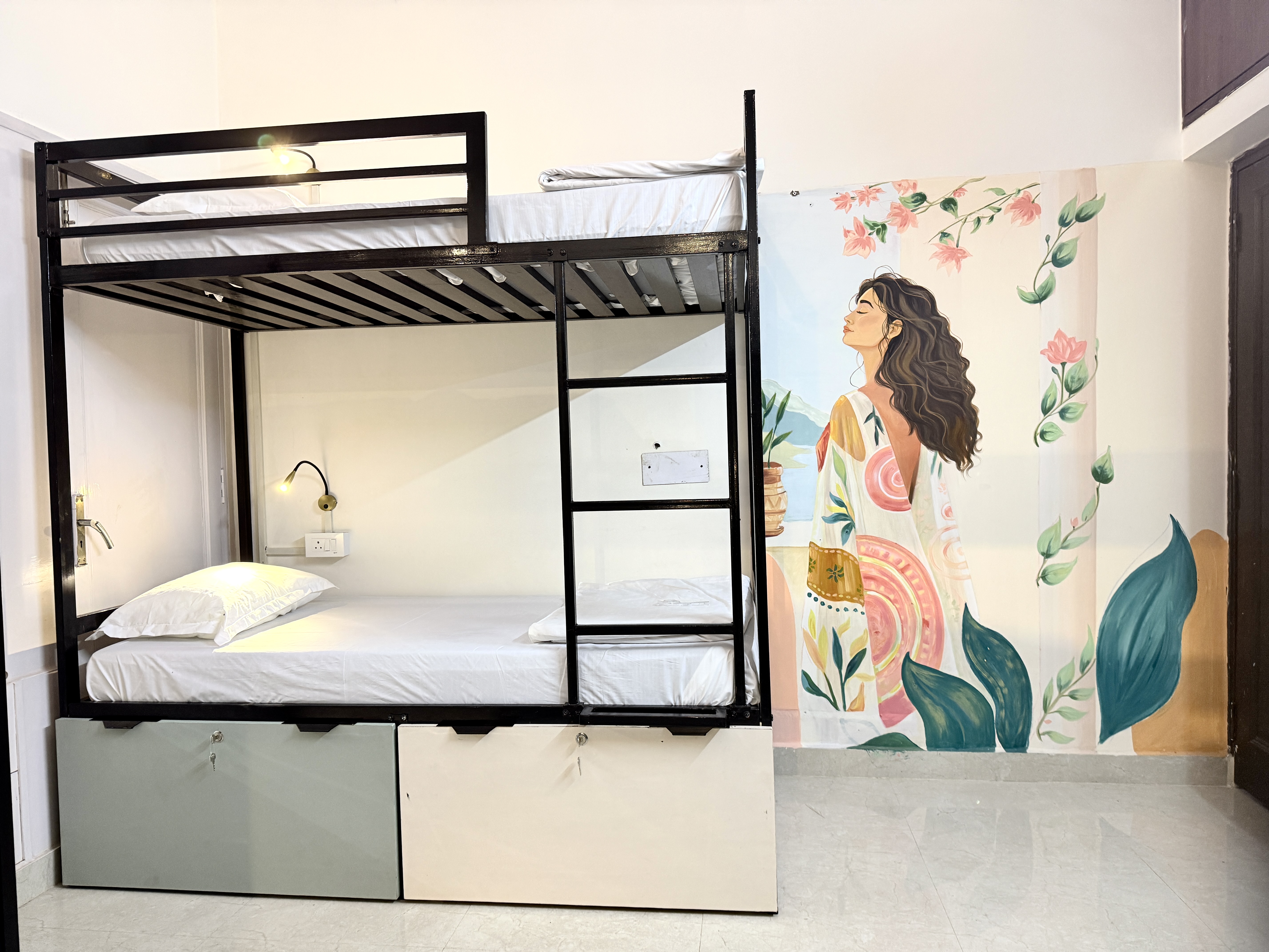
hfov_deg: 71.6
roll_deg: +0.9
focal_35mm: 24
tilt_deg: -1.2
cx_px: 634
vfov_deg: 56.8
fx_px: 880
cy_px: 476
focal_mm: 6.76
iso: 250
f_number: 1.78
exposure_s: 1/50
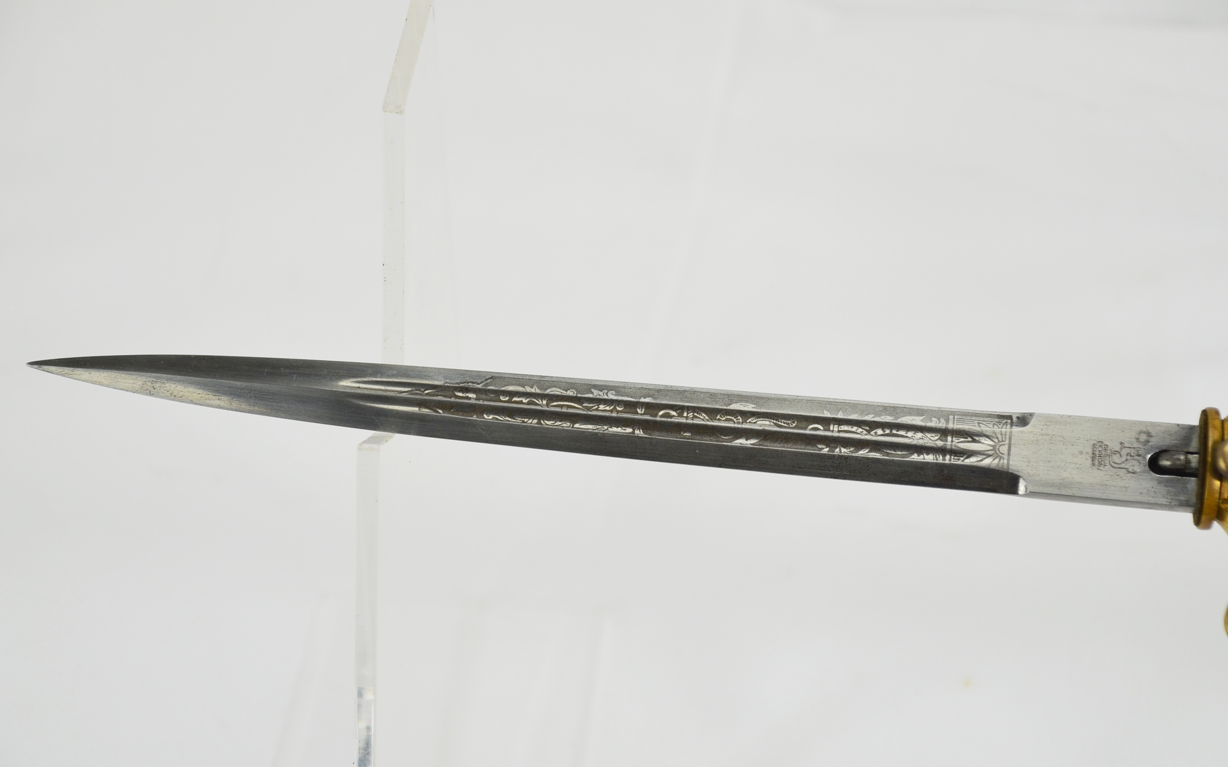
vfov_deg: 14.7
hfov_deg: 23.3
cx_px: 612
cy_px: 395
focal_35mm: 89
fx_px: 2978
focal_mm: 58
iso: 400
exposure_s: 1/320
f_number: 5
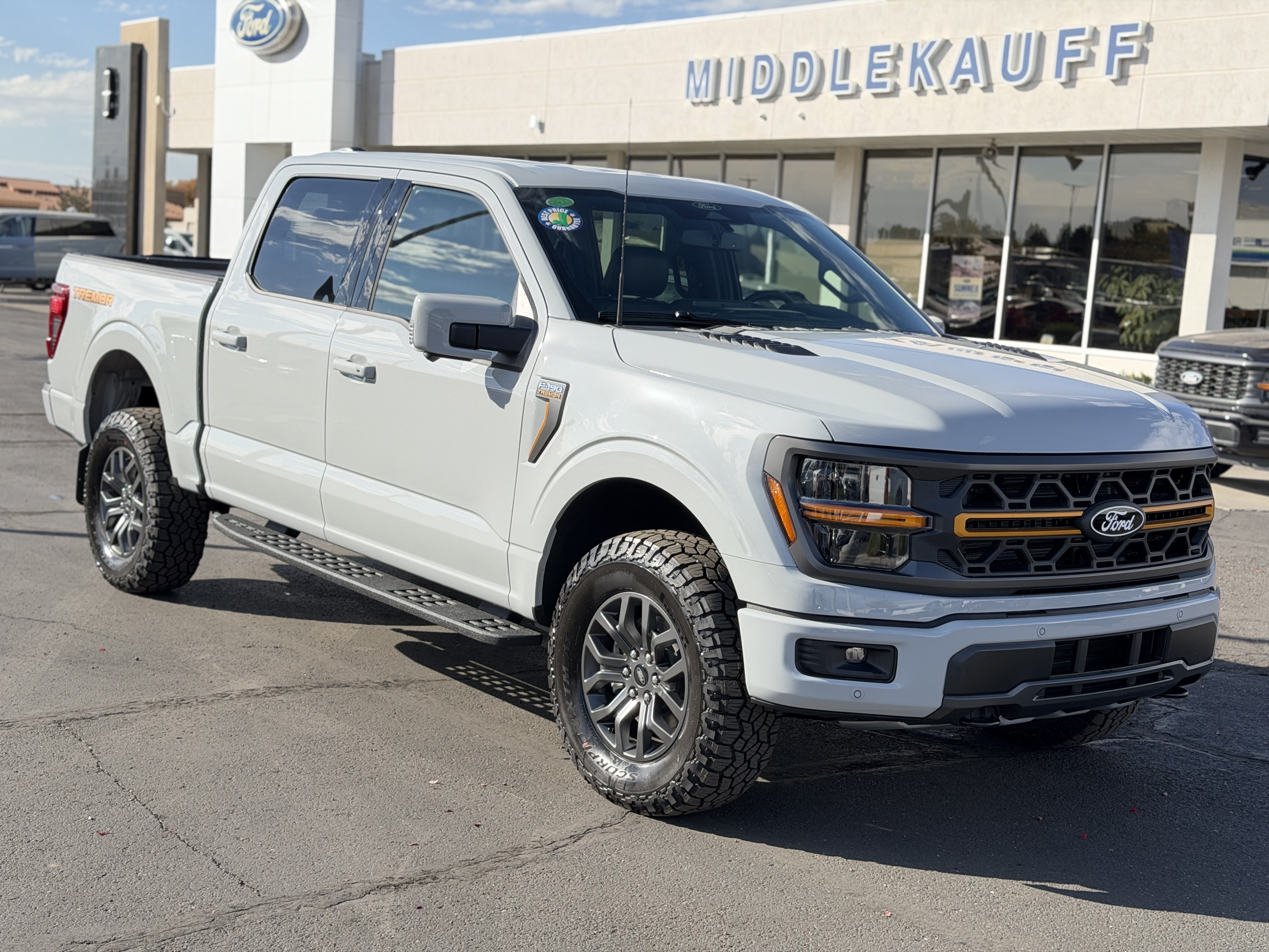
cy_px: 476
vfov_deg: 30.3
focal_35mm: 48
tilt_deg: -6.6
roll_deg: -4.5
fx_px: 1760
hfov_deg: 39.7
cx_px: 634
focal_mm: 6.76
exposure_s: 1/1543
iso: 100
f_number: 1.78
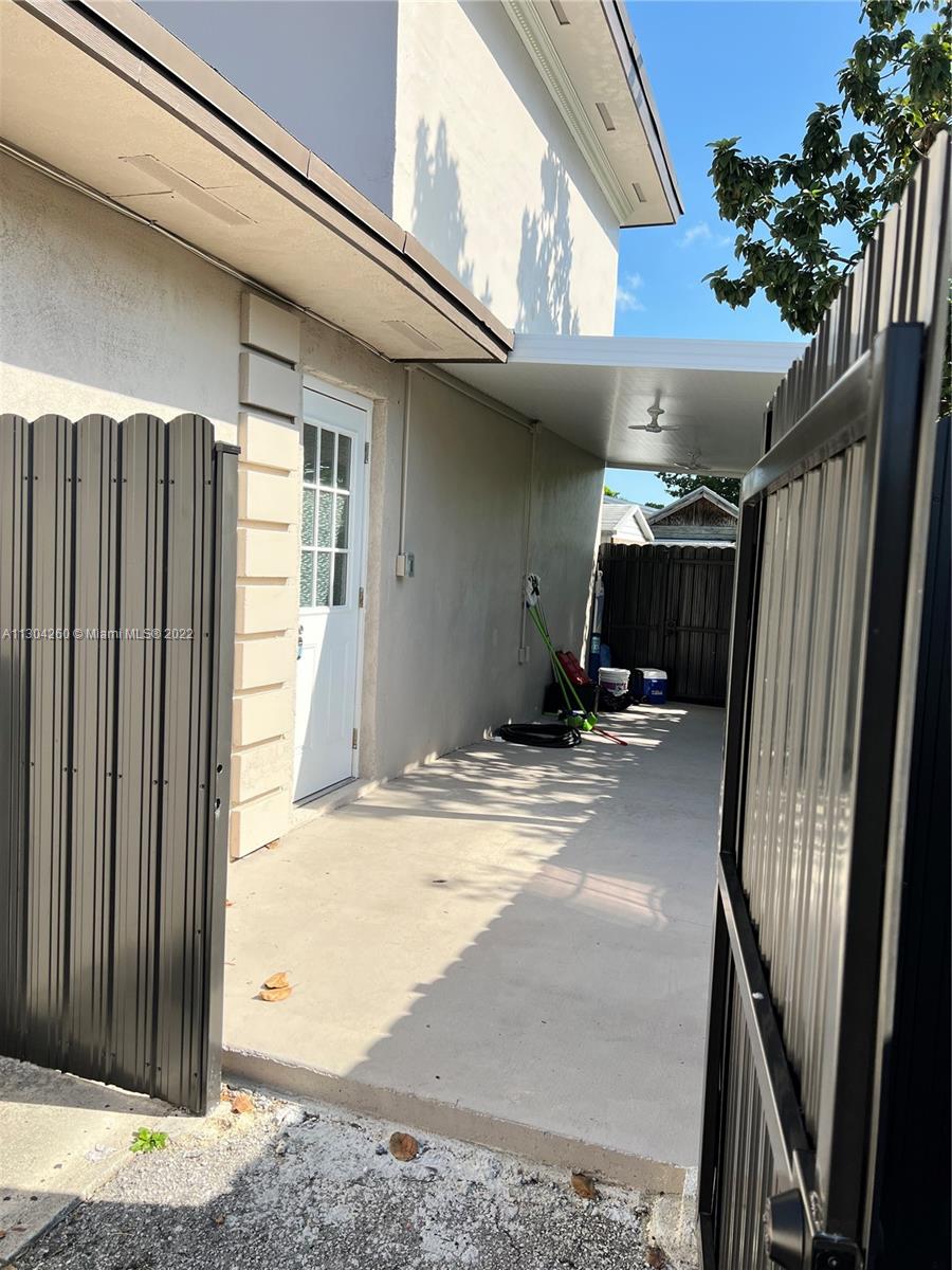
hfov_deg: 53.1
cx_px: 476
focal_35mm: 26
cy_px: 635
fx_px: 953
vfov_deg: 67.3
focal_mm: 5.7
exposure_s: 1/2252
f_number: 1.5
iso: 50
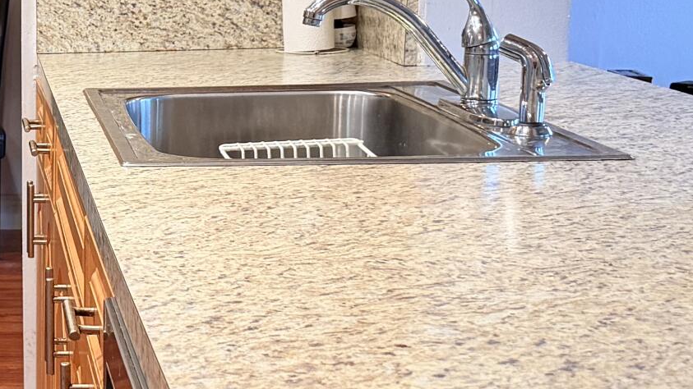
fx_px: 1709
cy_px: 209
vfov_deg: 13.0
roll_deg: +1.8
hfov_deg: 20.5
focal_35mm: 93
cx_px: -253
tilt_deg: -9.8
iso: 400
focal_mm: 6.76
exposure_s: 1/60
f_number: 1.78
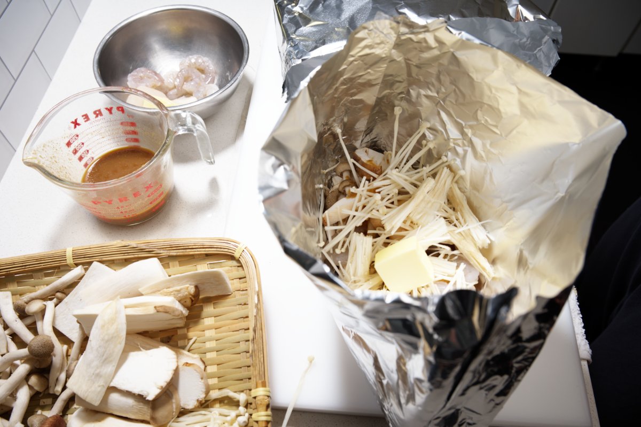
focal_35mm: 29
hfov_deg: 63.7
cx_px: 320
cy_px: 214
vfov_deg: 44.9
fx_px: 516
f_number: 8
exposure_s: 1/100
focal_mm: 29
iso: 100
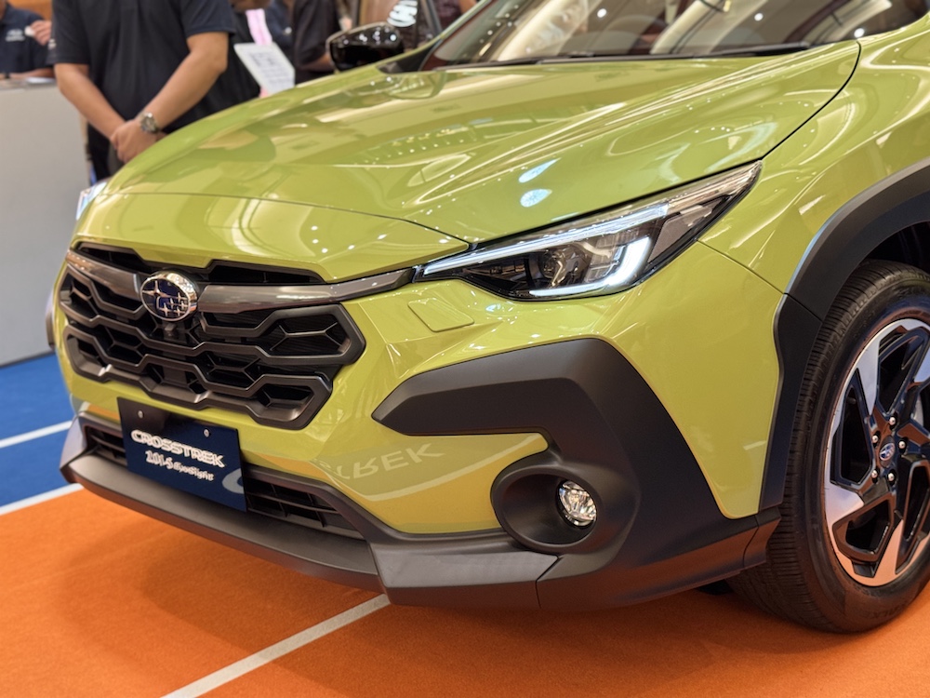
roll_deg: +4.0
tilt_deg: -13.7
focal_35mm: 48
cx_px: 465
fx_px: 1290
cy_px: 349
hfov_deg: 39.7
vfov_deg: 30.3
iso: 125
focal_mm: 6.76
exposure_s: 1/50
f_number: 1.78
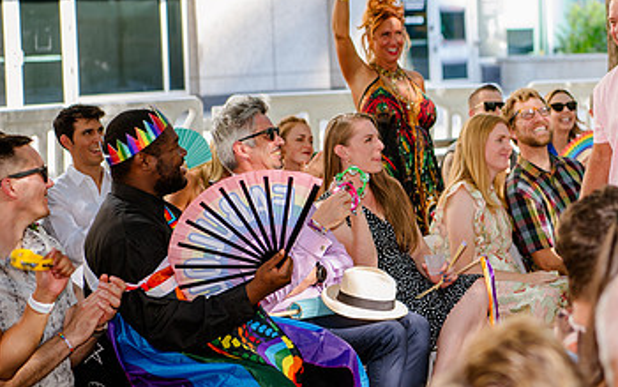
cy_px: 78
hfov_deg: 17.5
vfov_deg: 11.1
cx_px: 496
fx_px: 1988
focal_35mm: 118
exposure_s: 1/200
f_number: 2.8
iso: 200
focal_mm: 70
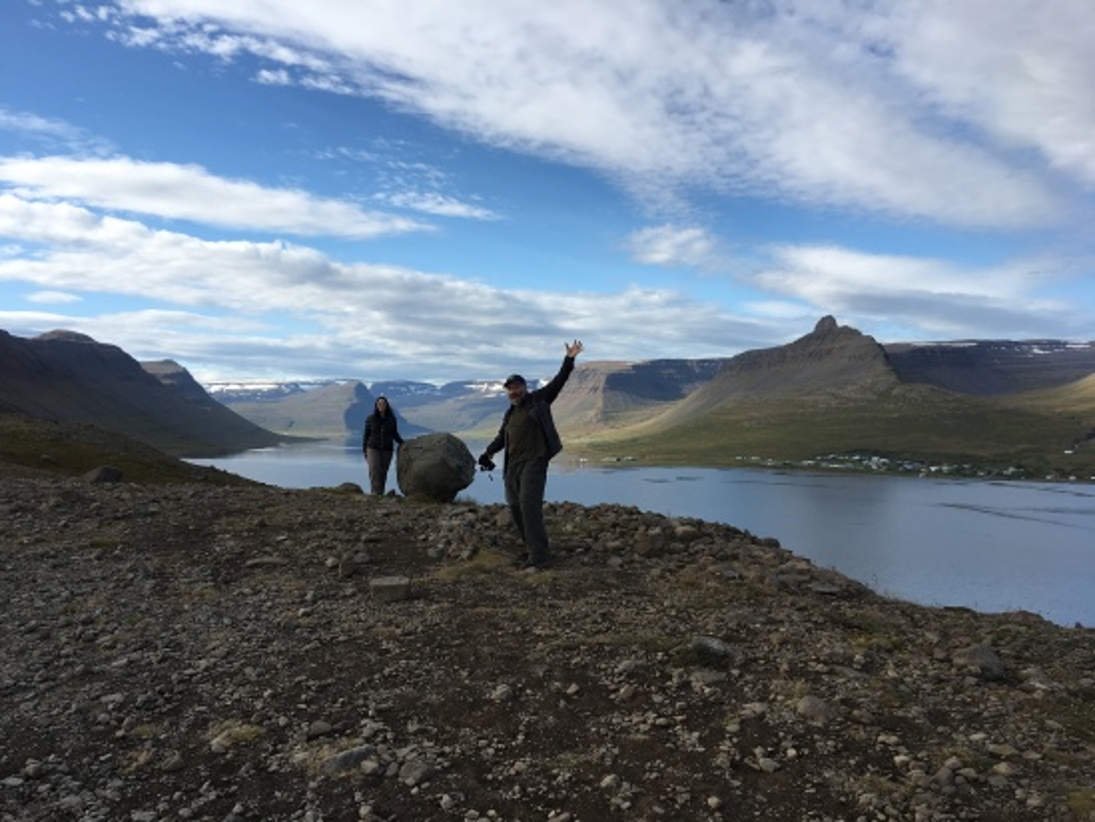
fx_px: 918
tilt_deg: +1.1
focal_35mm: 29
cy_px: 411
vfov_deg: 48.2
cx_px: 548
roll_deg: +0.6
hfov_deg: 61.6
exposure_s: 1/1282
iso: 25
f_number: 2.2
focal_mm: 4.15
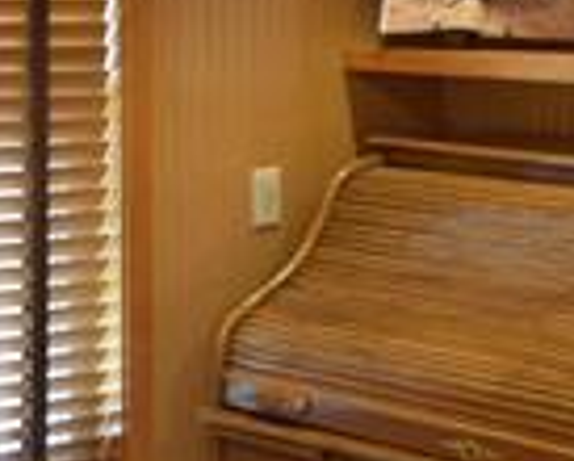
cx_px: 256
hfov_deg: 16.3
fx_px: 2007
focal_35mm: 118
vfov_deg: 13.1
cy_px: 260
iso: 900
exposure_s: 1/60
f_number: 3.5
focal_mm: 18
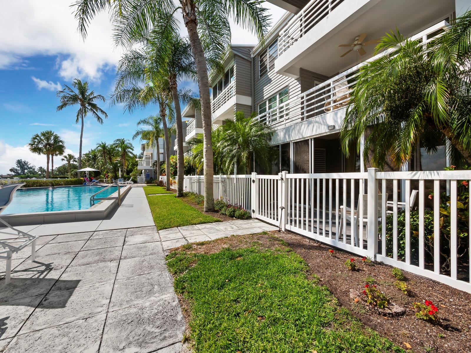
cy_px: 176
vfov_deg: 85.7
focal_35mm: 14
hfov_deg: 102.1
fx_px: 190
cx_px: 236
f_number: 10
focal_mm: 7
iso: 400
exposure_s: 1/250
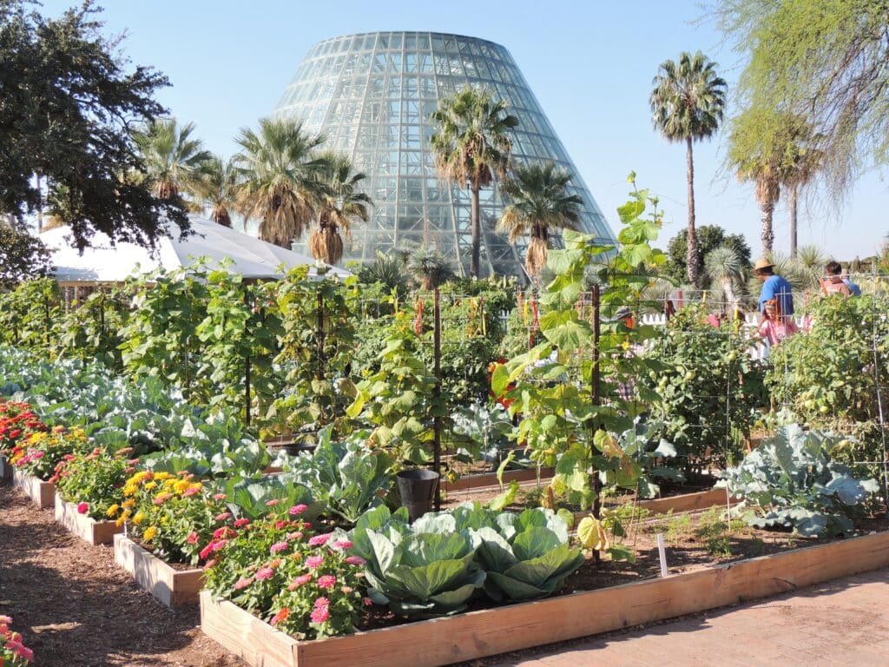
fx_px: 1104
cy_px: 334
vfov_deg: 33.6
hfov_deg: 43.9
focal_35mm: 43
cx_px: 444
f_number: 3.4
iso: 100
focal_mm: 7.6
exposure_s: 1/500
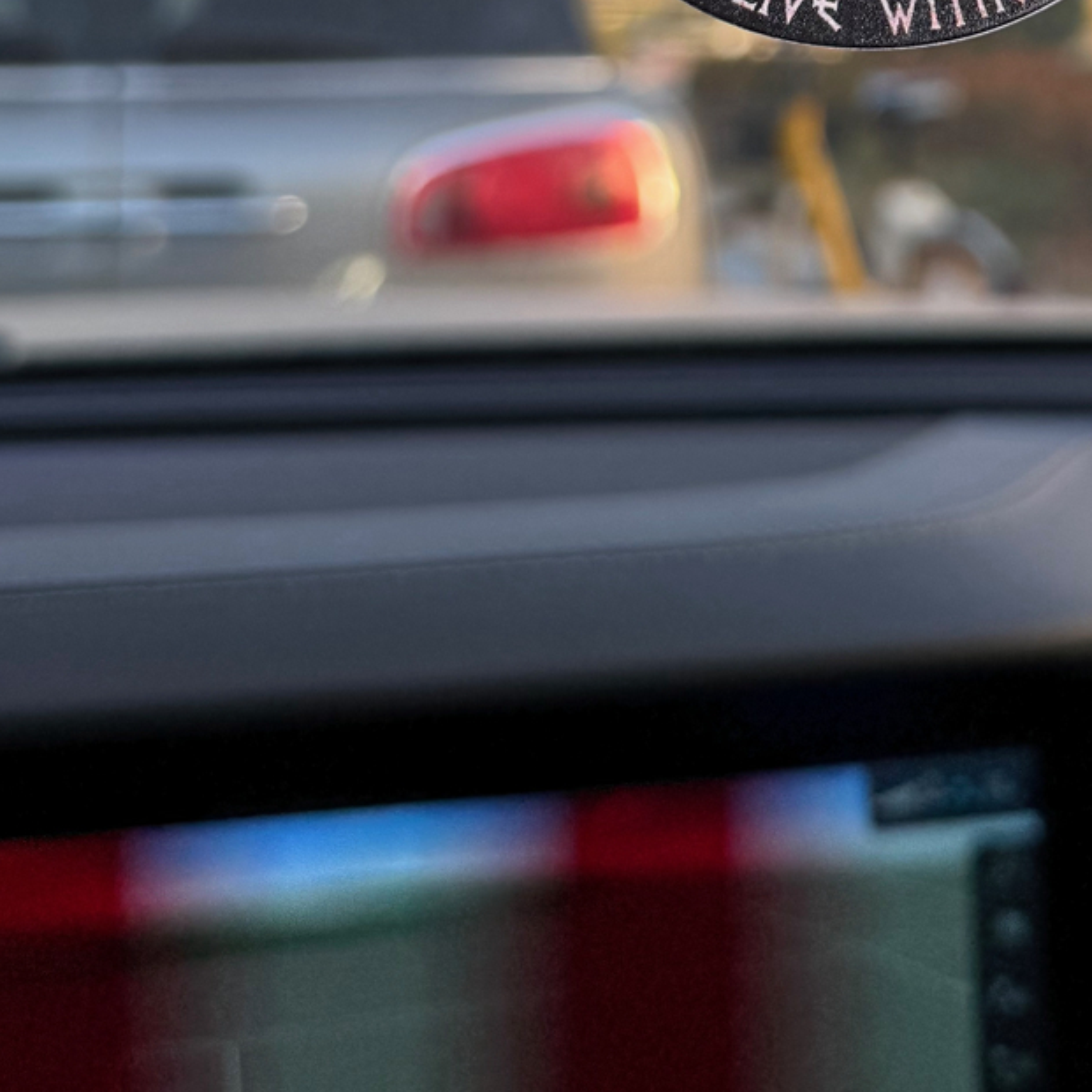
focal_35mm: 61
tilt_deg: +10.0
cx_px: 846
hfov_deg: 27.7
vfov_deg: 24.3
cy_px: -363
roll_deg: -2.3
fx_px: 2177
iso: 80
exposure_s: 1/1151
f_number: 1.78
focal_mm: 6.86
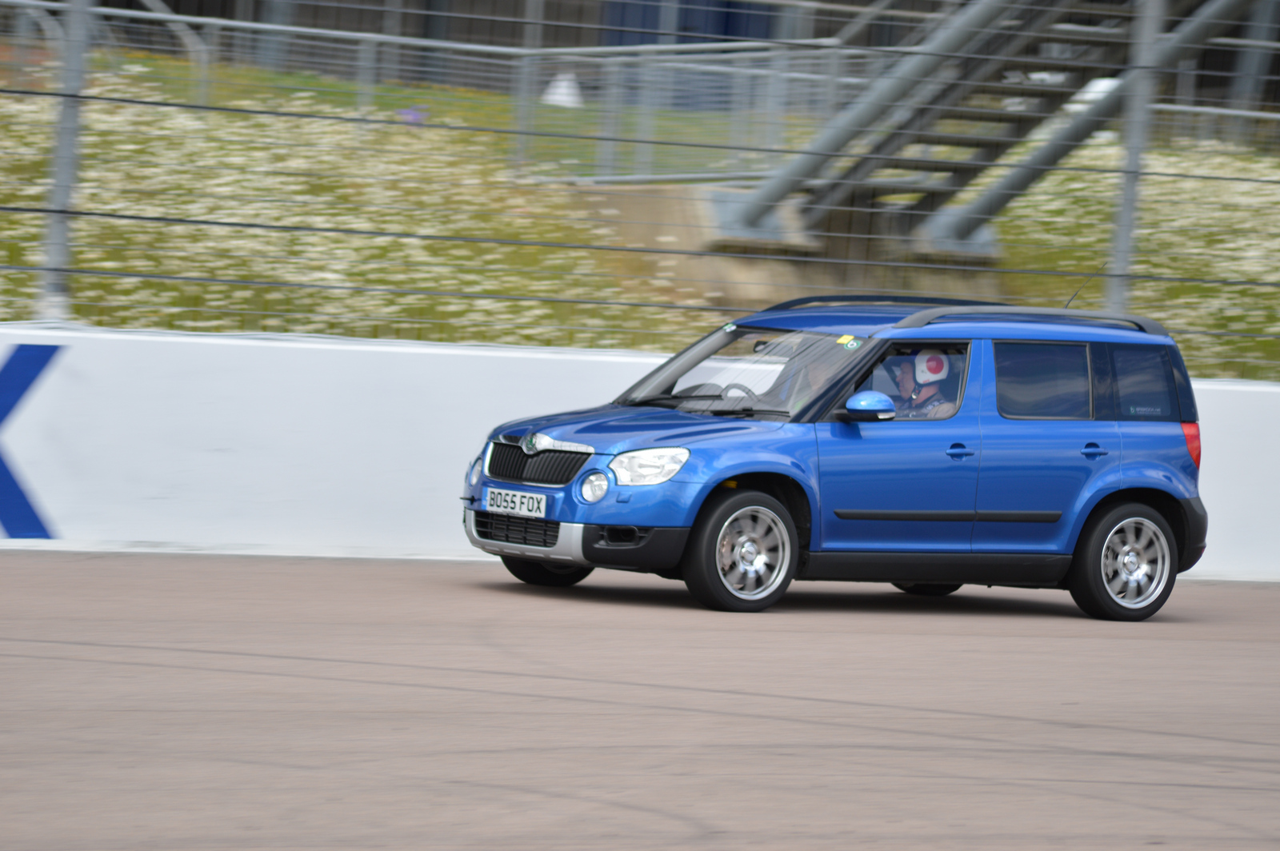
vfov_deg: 6.8
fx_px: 7194
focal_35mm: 202
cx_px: 640
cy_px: 426
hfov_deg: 10.2
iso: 100
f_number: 4.2
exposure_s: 1/400
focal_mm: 135
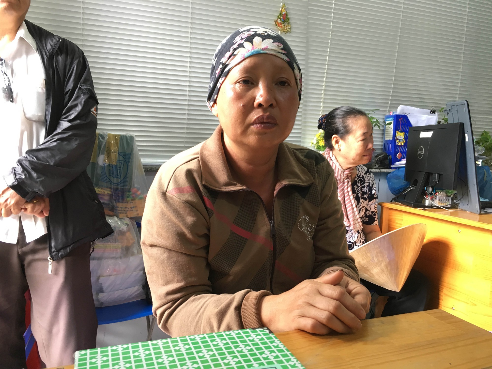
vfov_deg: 48.2
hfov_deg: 61.7
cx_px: 246
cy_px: 184
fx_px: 412
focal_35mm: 29
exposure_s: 1/33
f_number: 2.2
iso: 100
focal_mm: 4.15
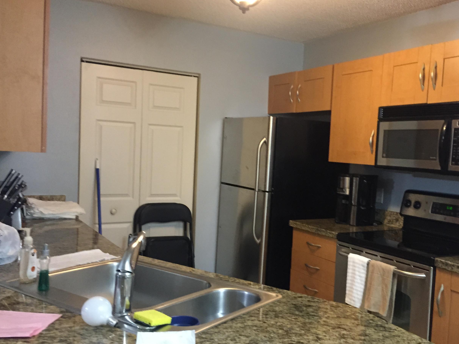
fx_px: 477
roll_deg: -4.3
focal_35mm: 36
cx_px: 272
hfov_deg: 51.1
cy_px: 186
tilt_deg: -4.4
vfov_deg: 39.6
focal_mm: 4.15
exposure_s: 1/15
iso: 320
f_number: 2.2
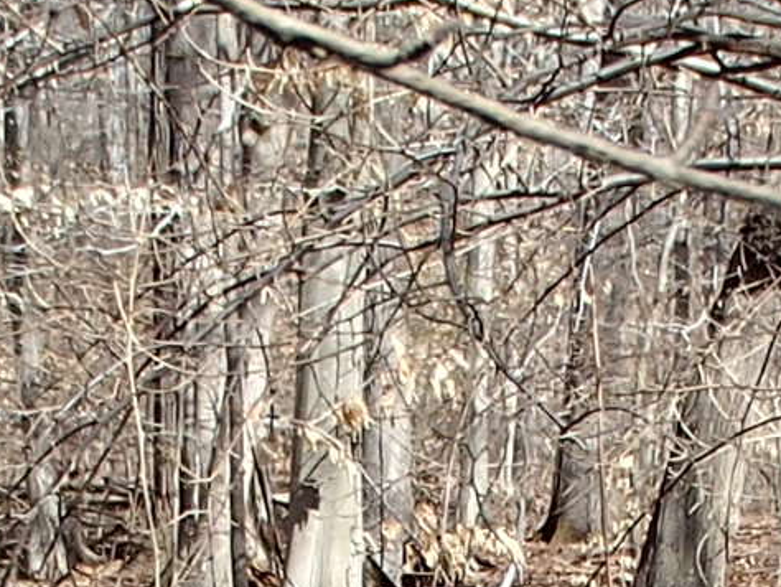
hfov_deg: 10.4
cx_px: 560
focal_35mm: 189
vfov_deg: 7.7
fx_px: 4266
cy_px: 912
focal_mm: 5
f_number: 3.9
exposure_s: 1/400
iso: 100
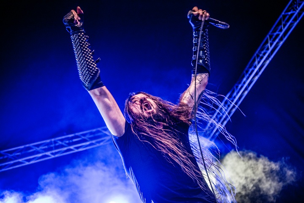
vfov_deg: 29.9
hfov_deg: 43.6
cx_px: 152
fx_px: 380
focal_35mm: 45
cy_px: 102
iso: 1250
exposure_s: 1/125
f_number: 2.8
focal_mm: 45
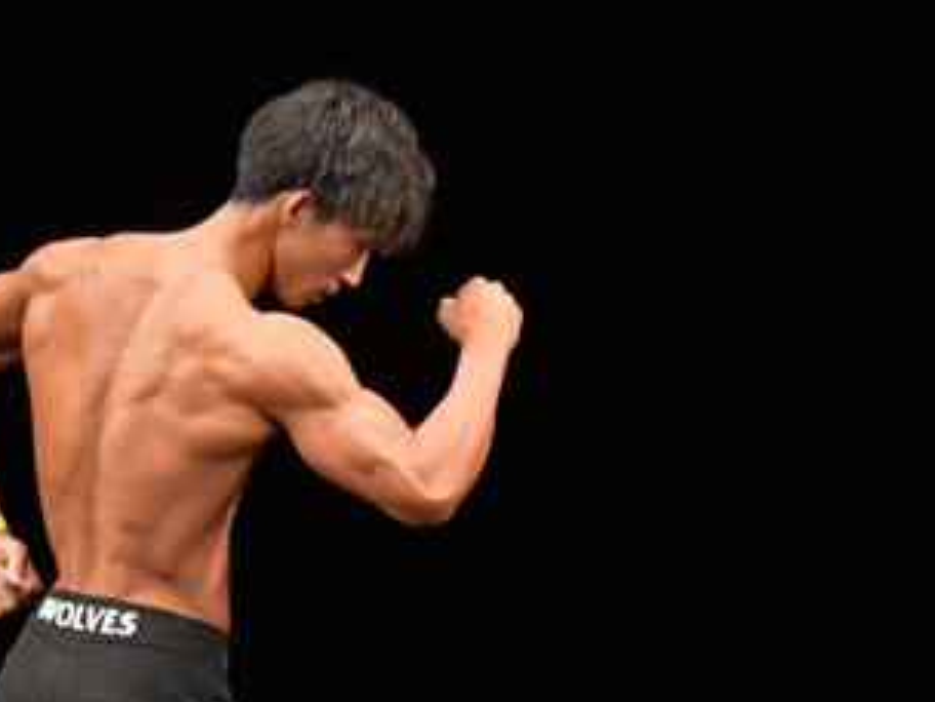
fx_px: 18880
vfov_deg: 2.1
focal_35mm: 699
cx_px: 411
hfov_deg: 2.8
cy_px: 674
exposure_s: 1/400
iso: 3200
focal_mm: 190
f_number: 5.6
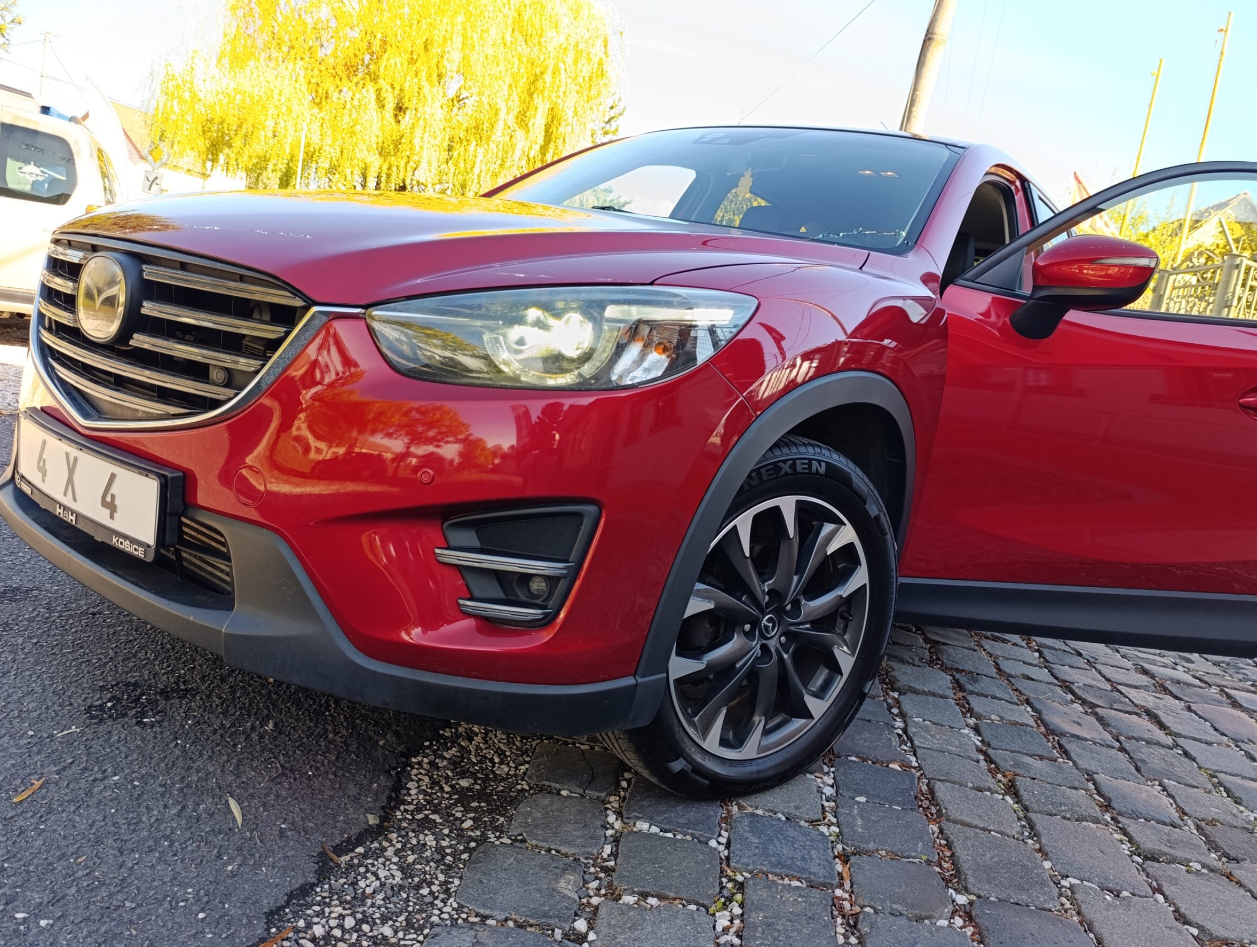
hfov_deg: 69.3
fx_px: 909
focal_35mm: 25
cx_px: 629
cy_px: 483
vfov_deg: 55.0
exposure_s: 1/100
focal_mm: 6.14
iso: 80
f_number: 1.6
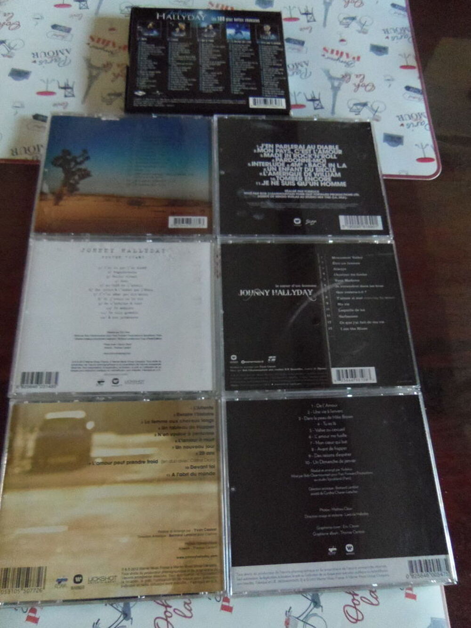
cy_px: 314
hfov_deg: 49.8
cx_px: 236
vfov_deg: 63.4
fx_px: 508
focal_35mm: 28
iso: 640
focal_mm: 5
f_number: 3.9
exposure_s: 1/15
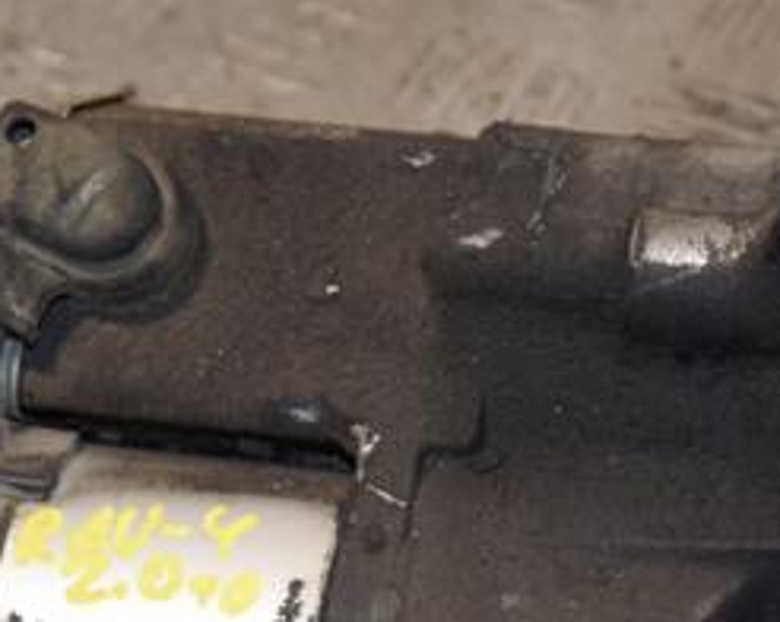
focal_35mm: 172
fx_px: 3964
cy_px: 473
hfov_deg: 11.2
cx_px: 308
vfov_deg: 8.9
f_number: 5
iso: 800
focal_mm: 50
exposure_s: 1/200
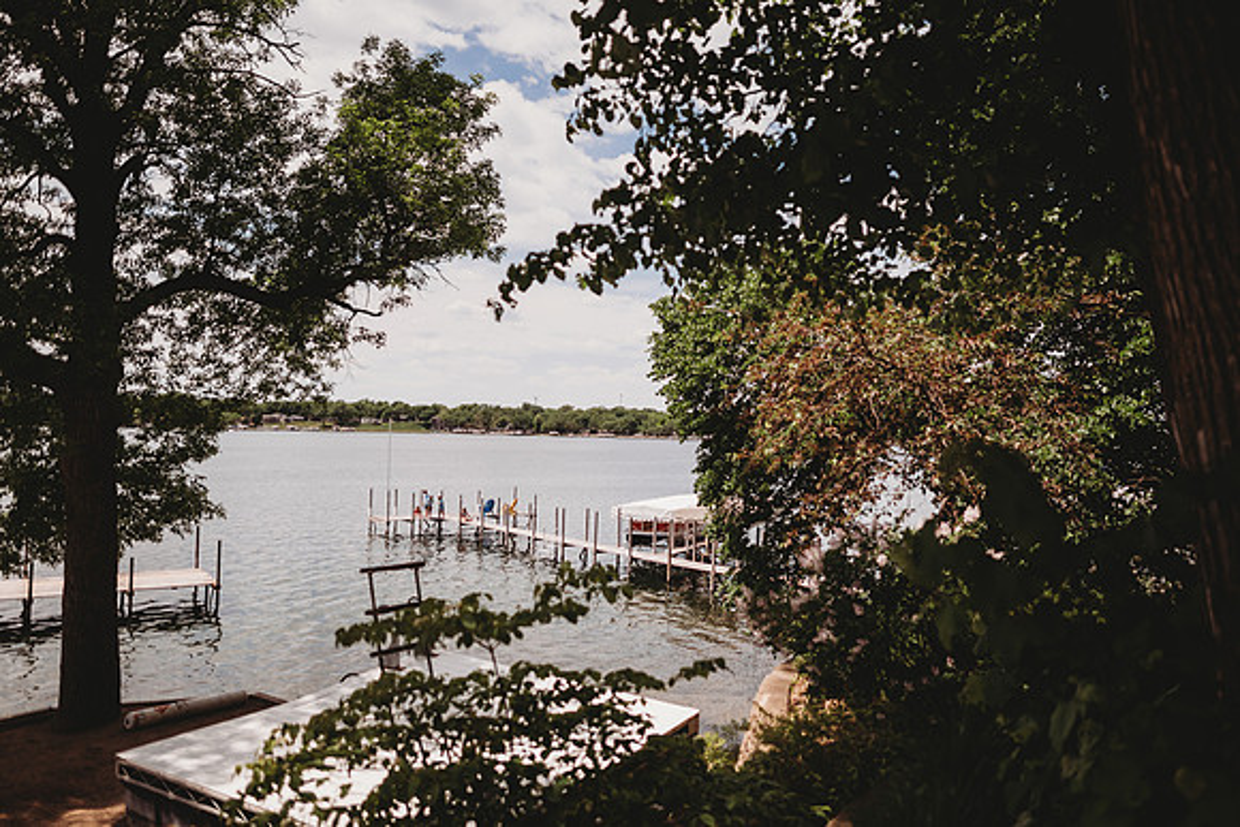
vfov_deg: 49.5
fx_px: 898
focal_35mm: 26
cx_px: 650
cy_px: 412
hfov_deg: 69.2
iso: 100
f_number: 2.2
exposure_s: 1/4000
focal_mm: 24
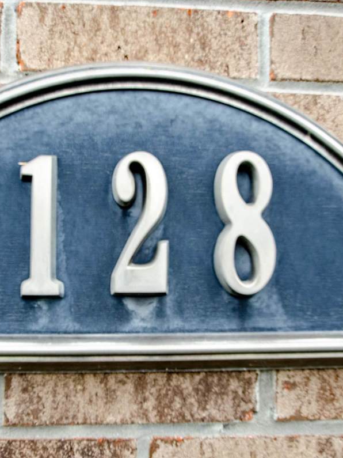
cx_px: 138
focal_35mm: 35
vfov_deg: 52.9
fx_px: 460
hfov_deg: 40.8
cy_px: 243
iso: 400
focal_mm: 15
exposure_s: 1/100
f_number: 7.1
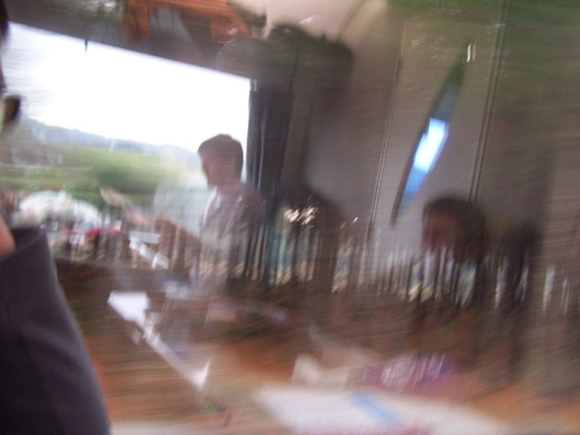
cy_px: 218
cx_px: 290
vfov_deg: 37.7
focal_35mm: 38
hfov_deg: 49.0
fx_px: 637
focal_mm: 6.3
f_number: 2.8
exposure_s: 1/15
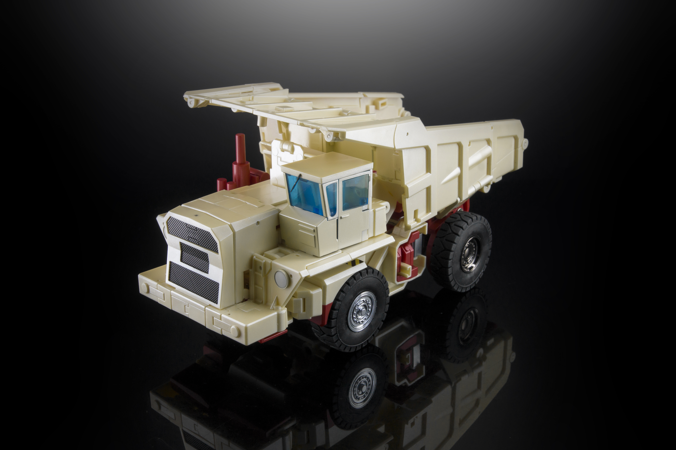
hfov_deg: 37.9
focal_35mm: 52
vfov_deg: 25.8
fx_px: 986
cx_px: 338
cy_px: 225
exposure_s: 1/25
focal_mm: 35
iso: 400
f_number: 13
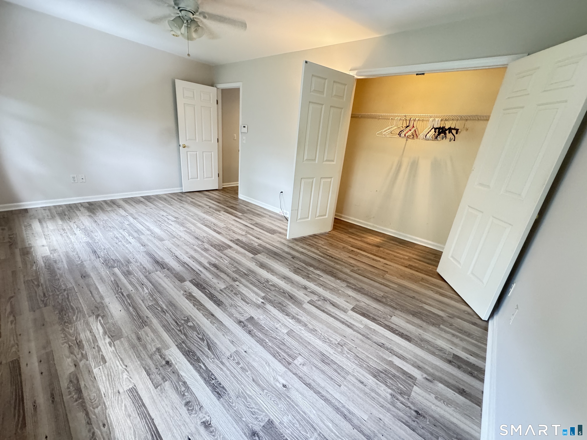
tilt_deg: -20.0
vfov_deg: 85.7
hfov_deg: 102.1
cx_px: 294
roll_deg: -6.6
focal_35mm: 14
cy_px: 220
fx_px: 237
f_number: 2.2
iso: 640
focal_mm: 2.22
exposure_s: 1/60
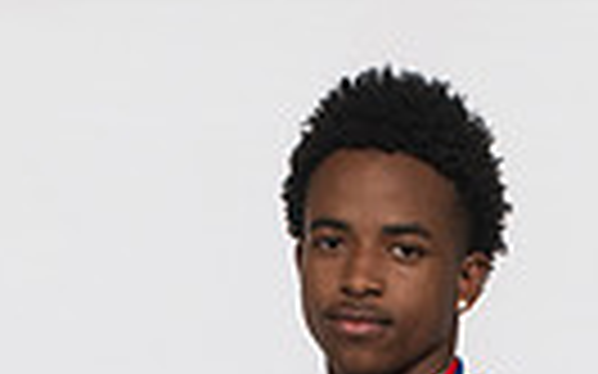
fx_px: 1906
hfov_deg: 17.8
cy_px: 1009
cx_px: 409
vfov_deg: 9.5
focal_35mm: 117
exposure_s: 1/320
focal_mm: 34
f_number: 8
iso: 640
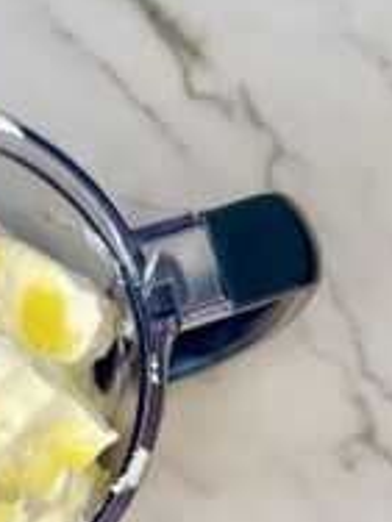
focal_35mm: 128
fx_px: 1933
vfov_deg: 15.0
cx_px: -51
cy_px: 572
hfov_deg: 11.4
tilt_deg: -84.4
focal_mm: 6.86
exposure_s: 1/218
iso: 80
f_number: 1.78
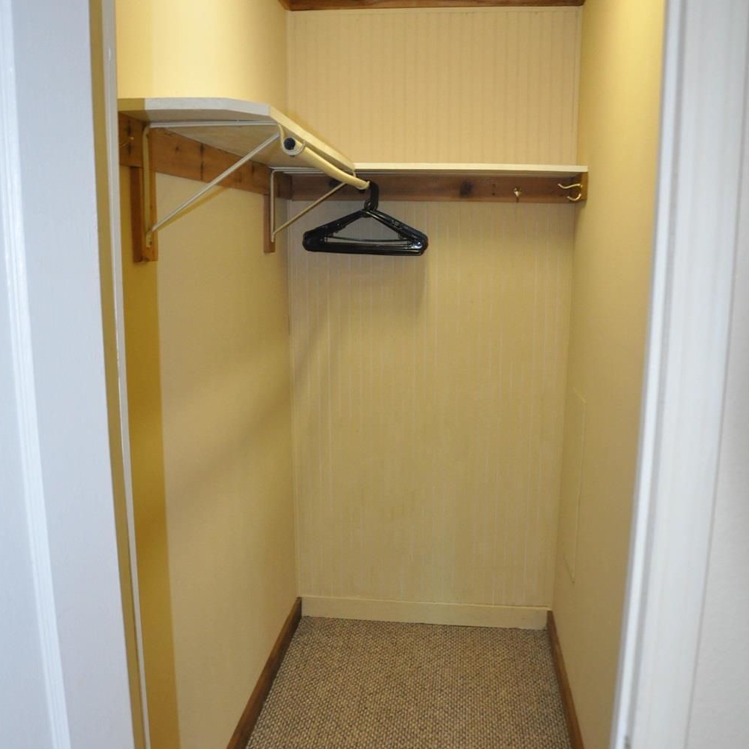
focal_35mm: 35
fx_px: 857
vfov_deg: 47.1
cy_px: 423
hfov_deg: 47.2
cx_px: 371
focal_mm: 18
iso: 1250
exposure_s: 1/60
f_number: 4.5
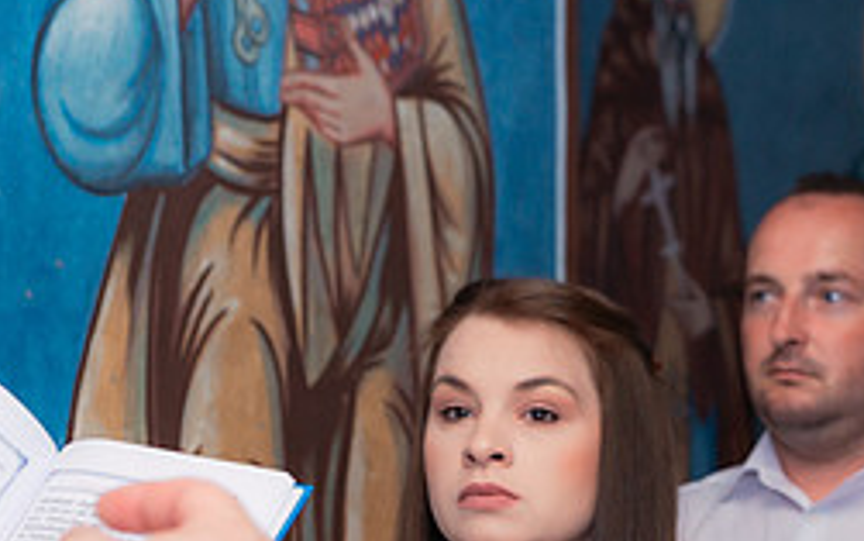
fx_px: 2685
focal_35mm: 114
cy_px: 616
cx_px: 976
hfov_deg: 17.6
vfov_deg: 11.3
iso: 2000
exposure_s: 1/250
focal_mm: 45
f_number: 3.5
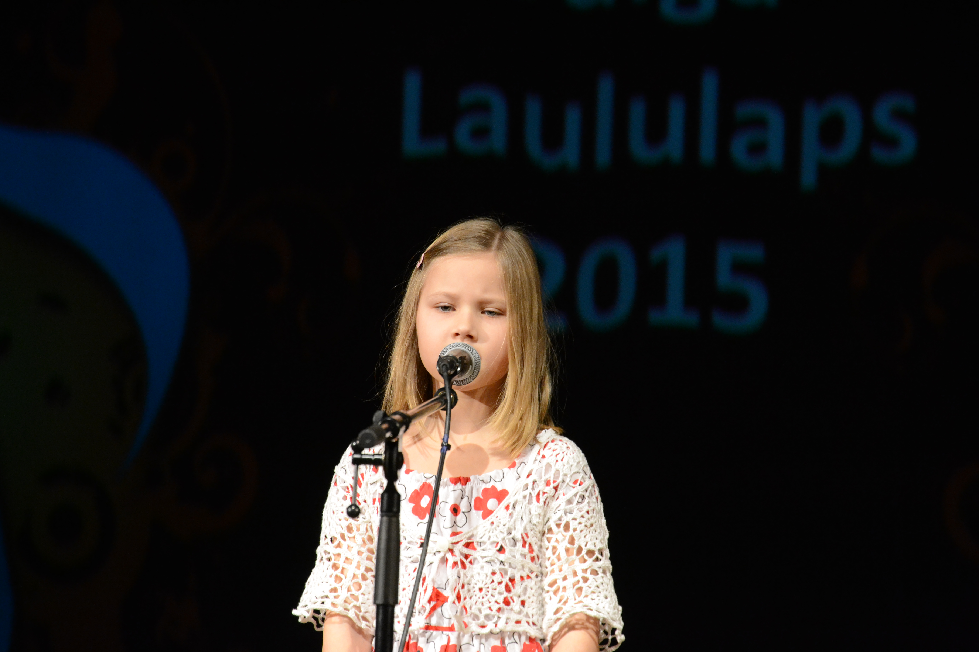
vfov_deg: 7.0
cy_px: 326
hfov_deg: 10.5
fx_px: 5303
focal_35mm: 195
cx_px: 490
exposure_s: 1/50
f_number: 6.3
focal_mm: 130
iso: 1600
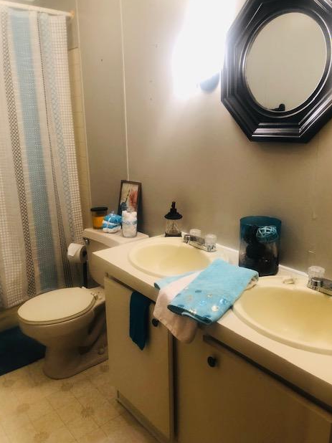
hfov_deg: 48.2
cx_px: 166
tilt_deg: -14.6
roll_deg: +0.6
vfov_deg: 61.7
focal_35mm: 29
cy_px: 214
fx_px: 371
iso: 40
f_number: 1.8
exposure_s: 1/15
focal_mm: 4
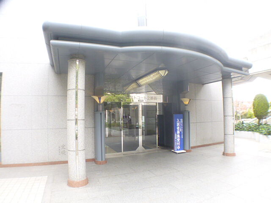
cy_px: 102
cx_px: 136
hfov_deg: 56.8
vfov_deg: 44.2
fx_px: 251
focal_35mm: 32
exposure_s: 1/60
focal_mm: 5.7
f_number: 2.9
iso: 200
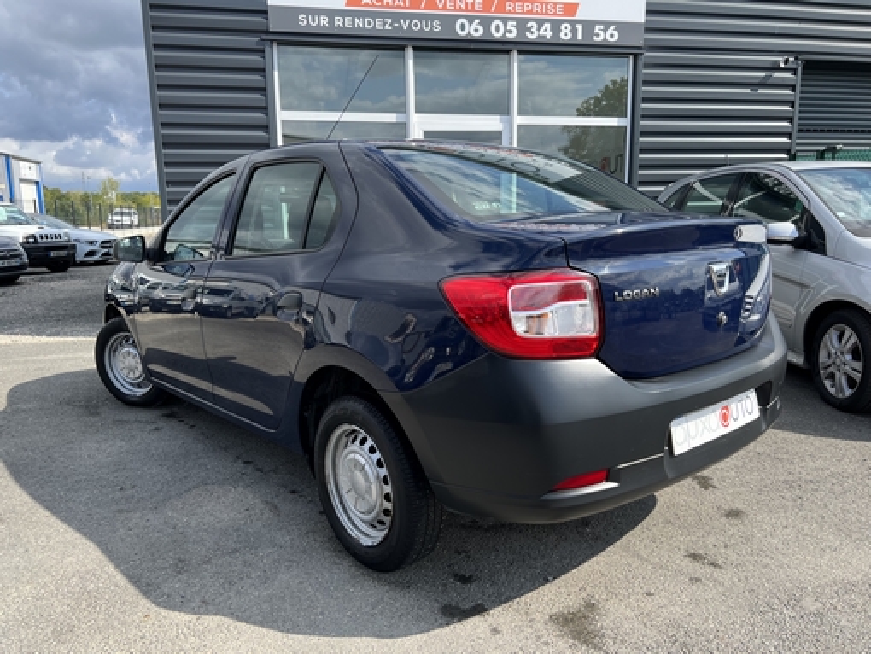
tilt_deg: -10.6
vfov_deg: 53.1
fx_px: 655
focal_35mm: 26
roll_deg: +1.4
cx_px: 436
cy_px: 327
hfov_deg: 67.3
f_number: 1.5
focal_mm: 5.7
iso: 50
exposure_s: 1/1669
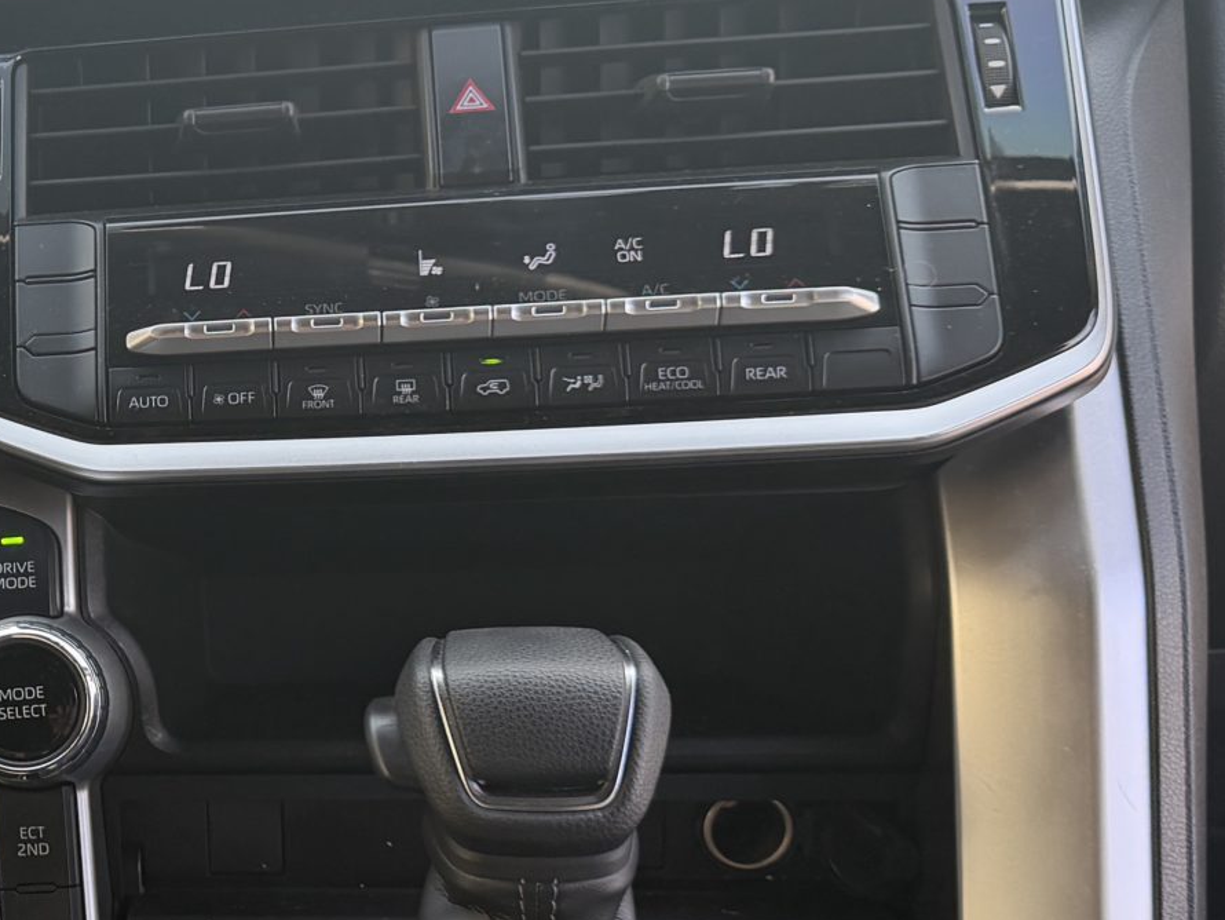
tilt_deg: -28.5
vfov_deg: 21.3
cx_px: -237
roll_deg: +9.7
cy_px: 551
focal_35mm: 69
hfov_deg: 25.4
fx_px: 2442
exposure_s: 1/199
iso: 125
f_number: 1.78
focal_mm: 6.76
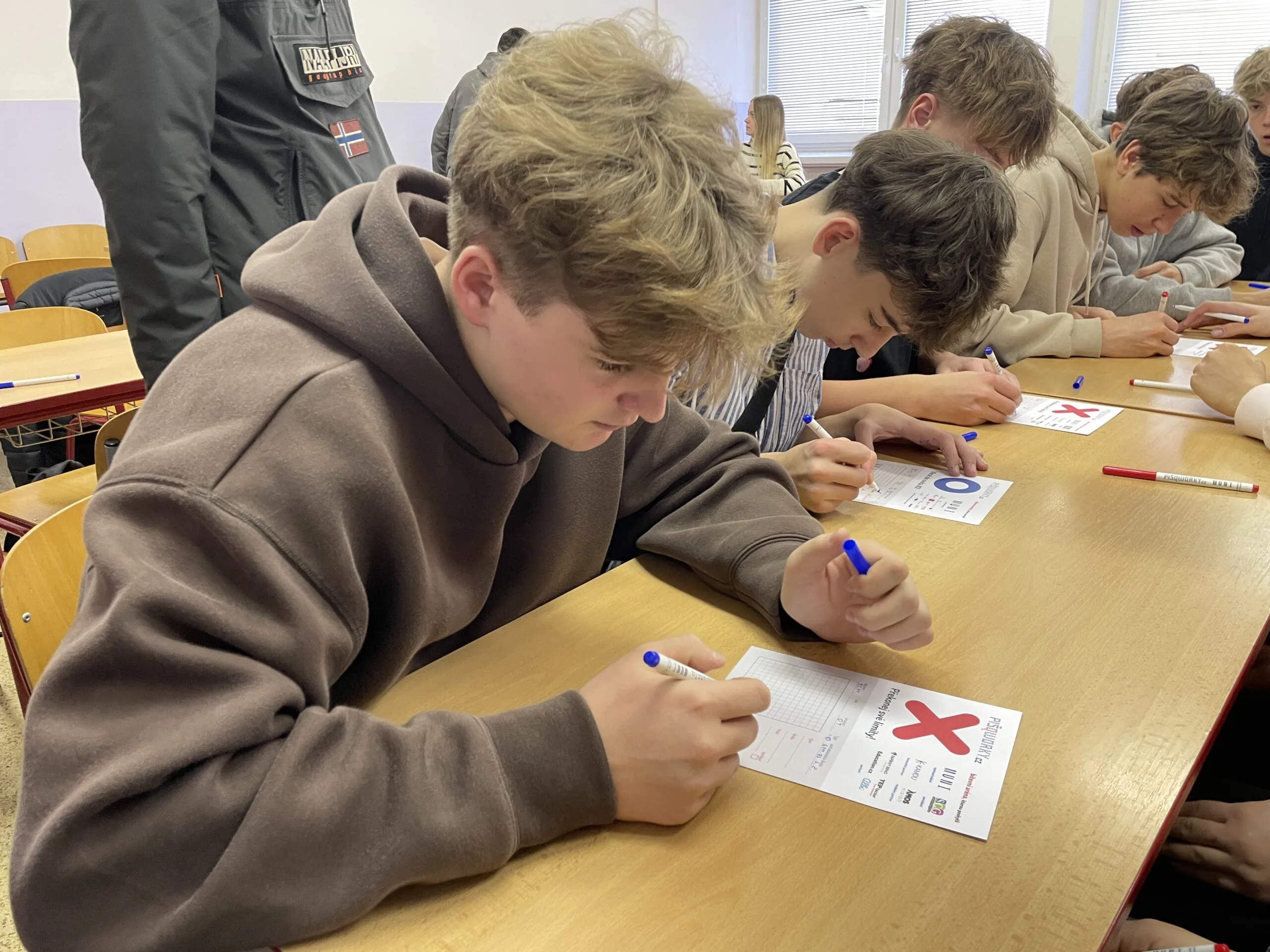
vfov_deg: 53.1
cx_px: 635
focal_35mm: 26
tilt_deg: -19.4
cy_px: 476
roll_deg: +1.1
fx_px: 954
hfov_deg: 67.3
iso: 100
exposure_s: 1/50
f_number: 1.6
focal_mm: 4.2
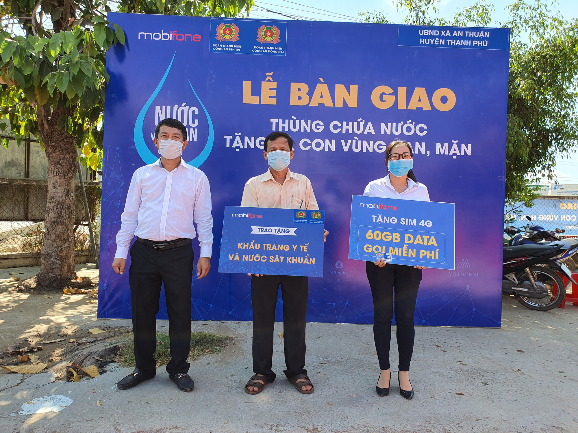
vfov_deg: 53.1
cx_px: 289
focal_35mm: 26
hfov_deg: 67.3
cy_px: 216
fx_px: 434
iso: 50
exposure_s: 1/464
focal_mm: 4.3
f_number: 2.4
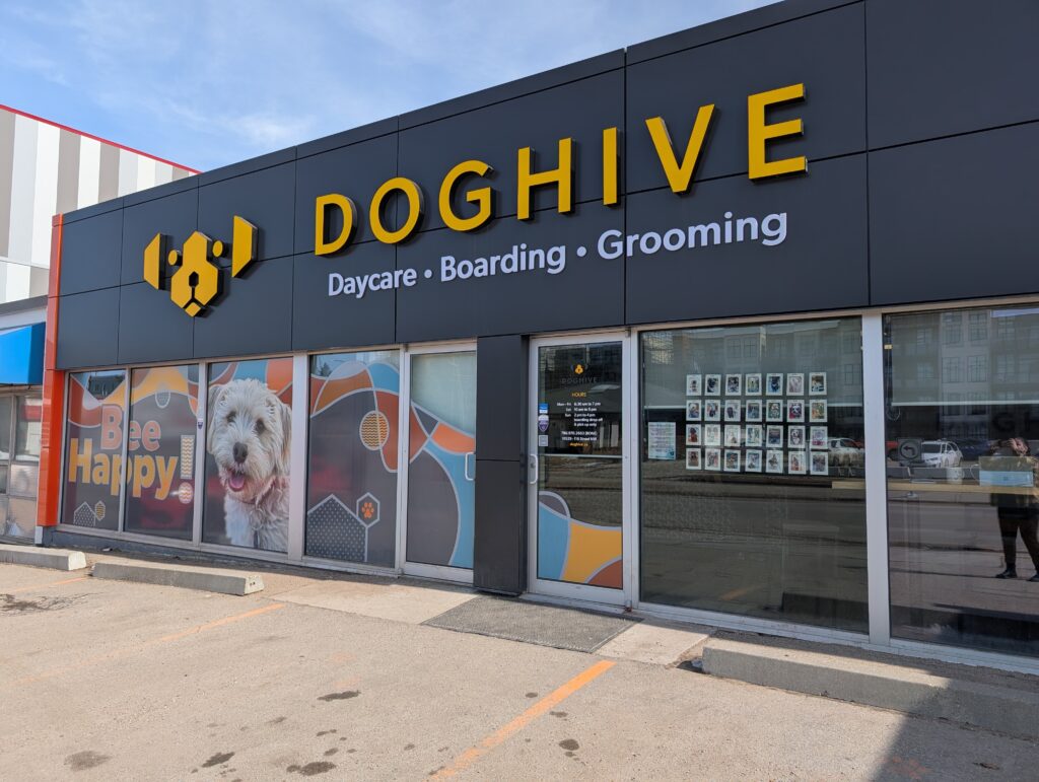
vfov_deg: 56.9
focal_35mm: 24
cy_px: 391
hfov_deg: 71.5
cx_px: 520
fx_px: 721
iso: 21
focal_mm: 6.9
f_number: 1.68
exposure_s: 1/1018
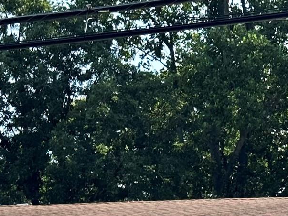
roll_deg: -0.4
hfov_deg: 12.1
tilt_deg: +3.1
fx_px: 1356
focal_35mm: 163
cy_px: 337
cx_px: 217
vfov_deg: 8.9
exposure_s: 1/3257
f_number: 1.78
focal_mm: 6.76
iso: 64
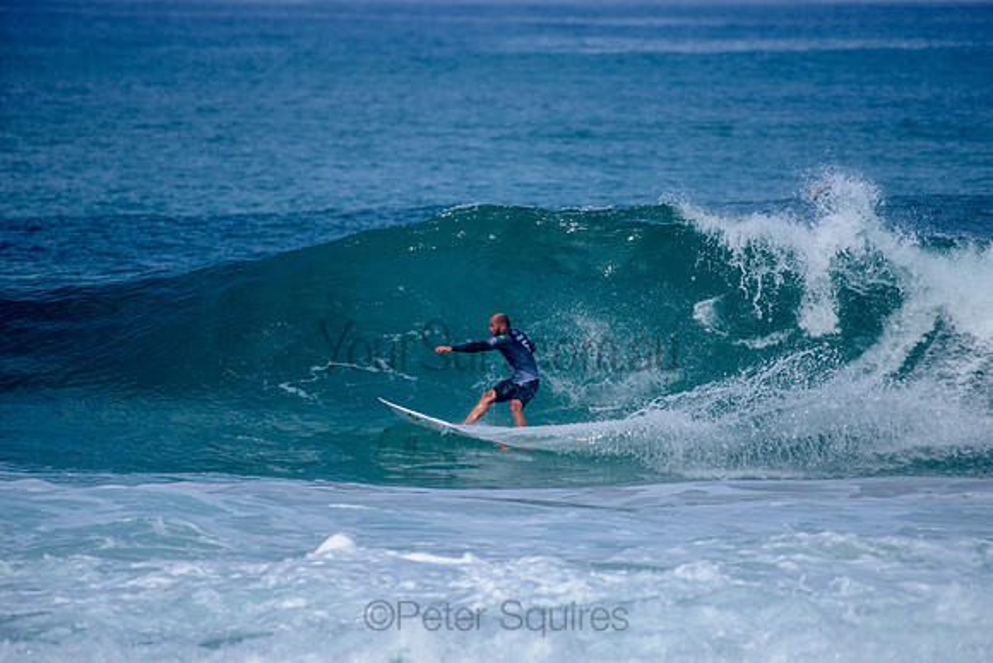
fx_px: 15064
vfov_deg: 2.5
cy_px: 314
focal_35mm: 546
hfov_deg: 3.8
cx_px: 523
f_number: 5.6
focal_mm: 500
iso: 140
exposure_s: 1/2000
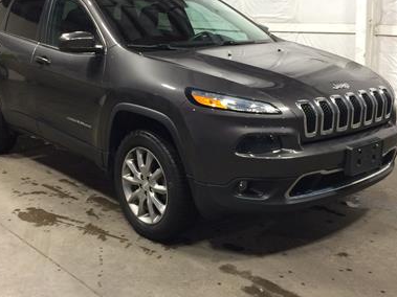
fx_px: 562
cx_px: 186
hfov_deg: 38.9
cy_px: 96
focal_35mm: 49
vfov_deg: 29.4
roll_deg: +1.0
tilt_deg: -11.7
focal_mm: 4.15
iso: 125
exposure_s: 1/30
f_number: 2.2
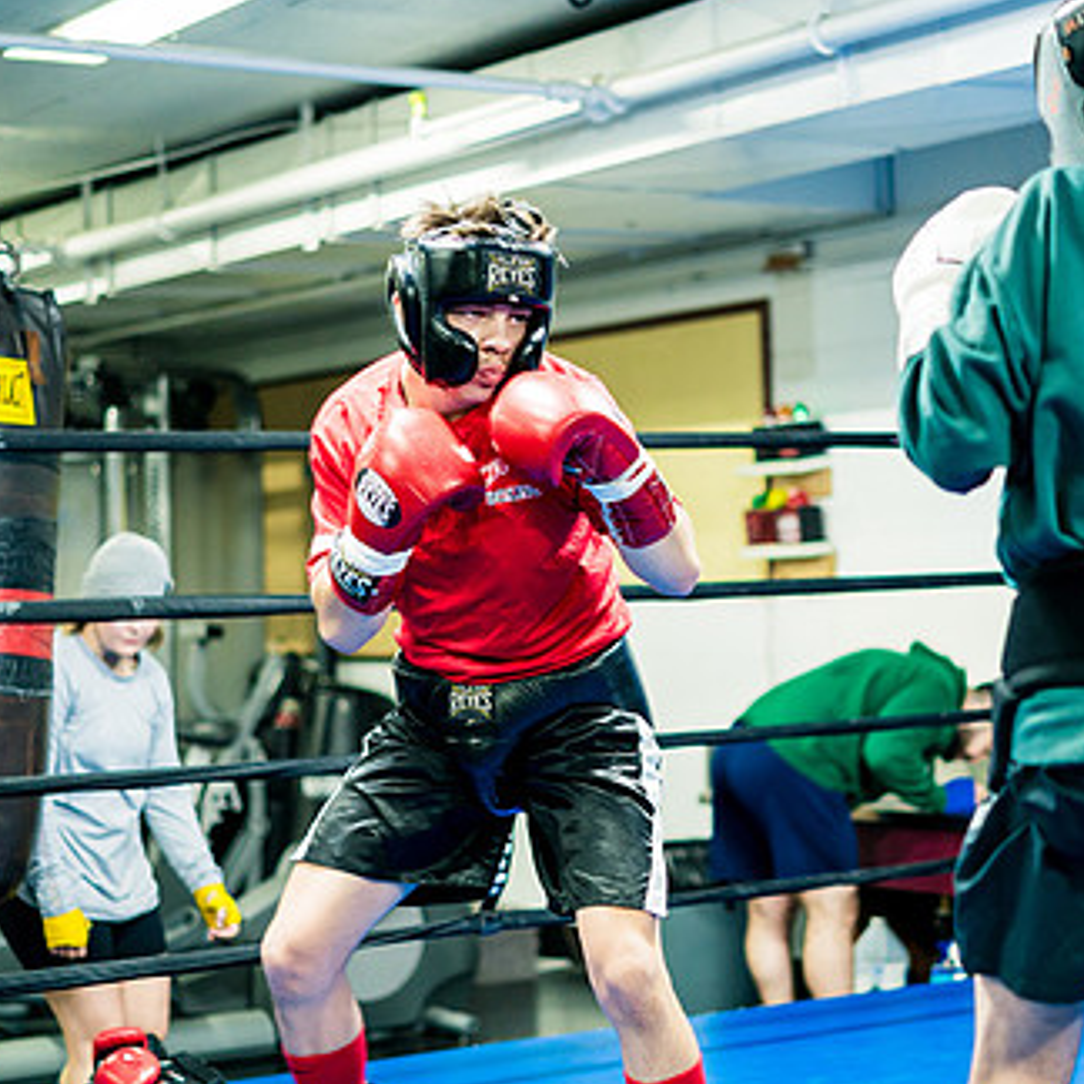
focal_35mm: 76
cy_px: 550
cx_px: 679
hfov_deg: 22.7
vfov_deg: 22.8
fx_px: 2693
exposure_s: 1/250
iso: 1000
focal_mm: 50
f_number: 1.8
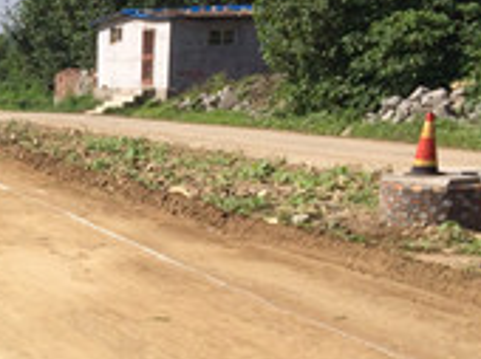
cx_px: -300
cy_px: 394
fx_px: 1540
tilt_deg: -11.7
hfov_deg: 15.9
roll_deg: +1.3
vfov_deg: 13.1
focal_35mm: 111
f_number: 2.2
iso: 32
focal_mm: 4.15
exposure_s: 1/2933
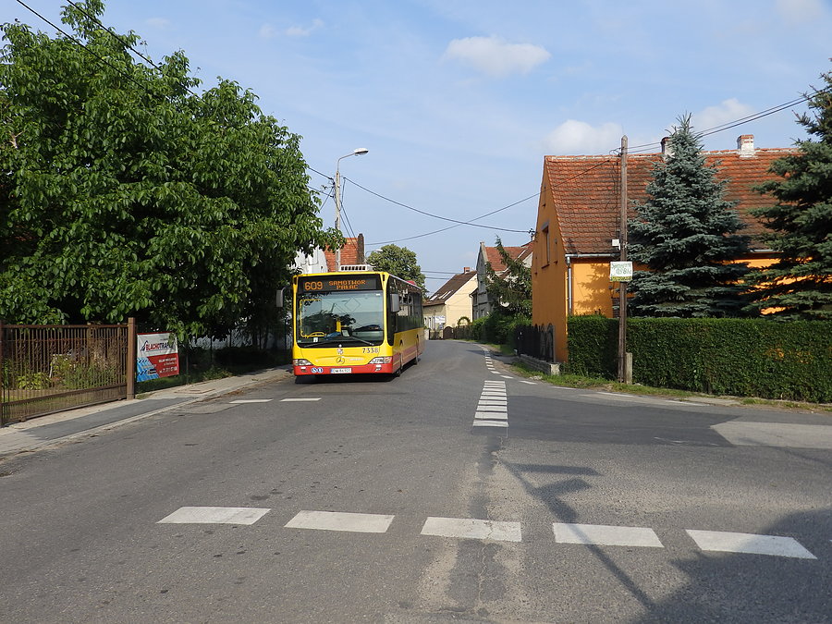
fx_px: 769
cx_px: 416
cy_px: 312
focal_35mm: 32
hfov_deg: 56.8
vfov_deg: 44.2
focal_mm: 5.7
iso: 80
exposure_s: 1/500
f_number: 3.7
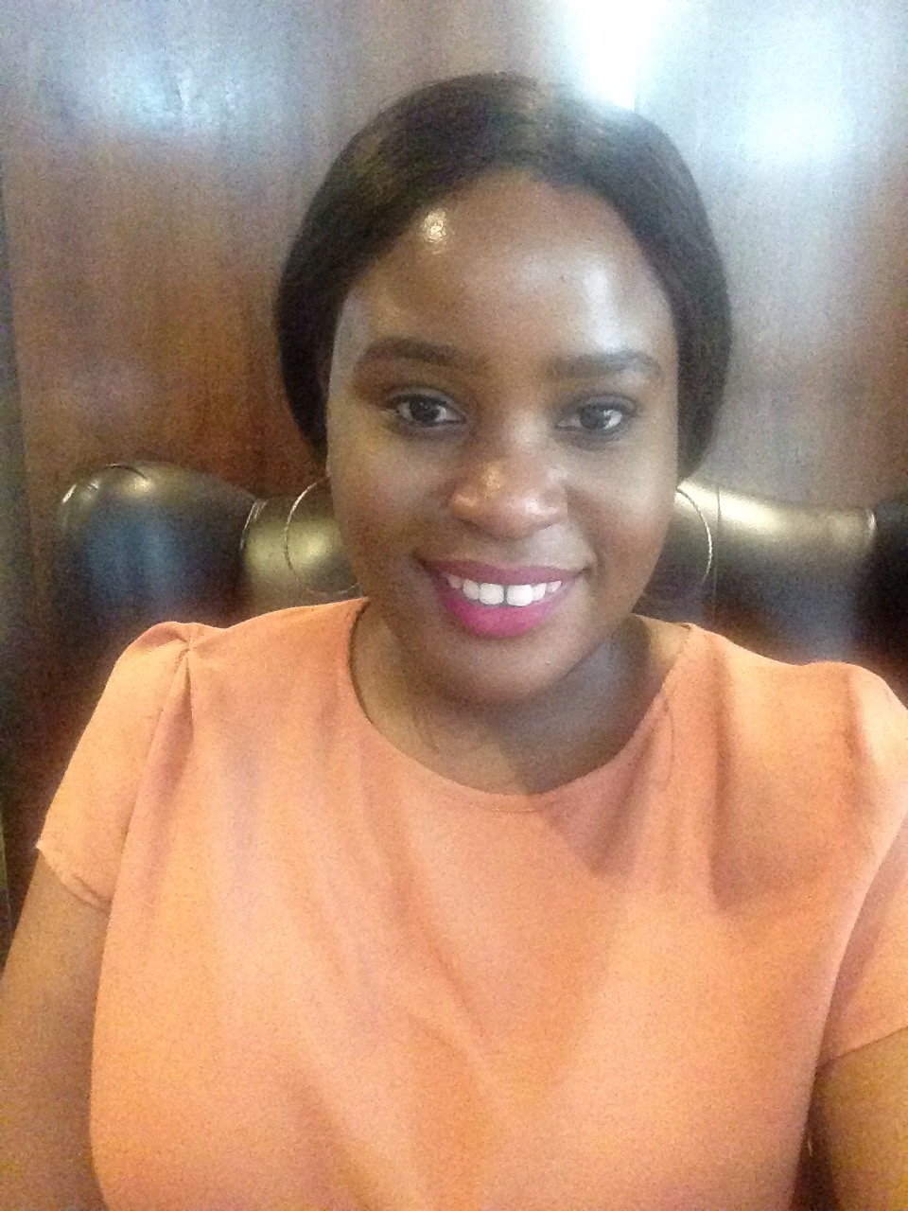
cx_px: 454
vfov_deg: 55.4
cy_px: 606
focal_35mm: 33
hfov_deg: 42.9
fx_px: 1154
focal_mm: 2.15
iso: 1250
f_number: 2.4
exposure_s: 1/15
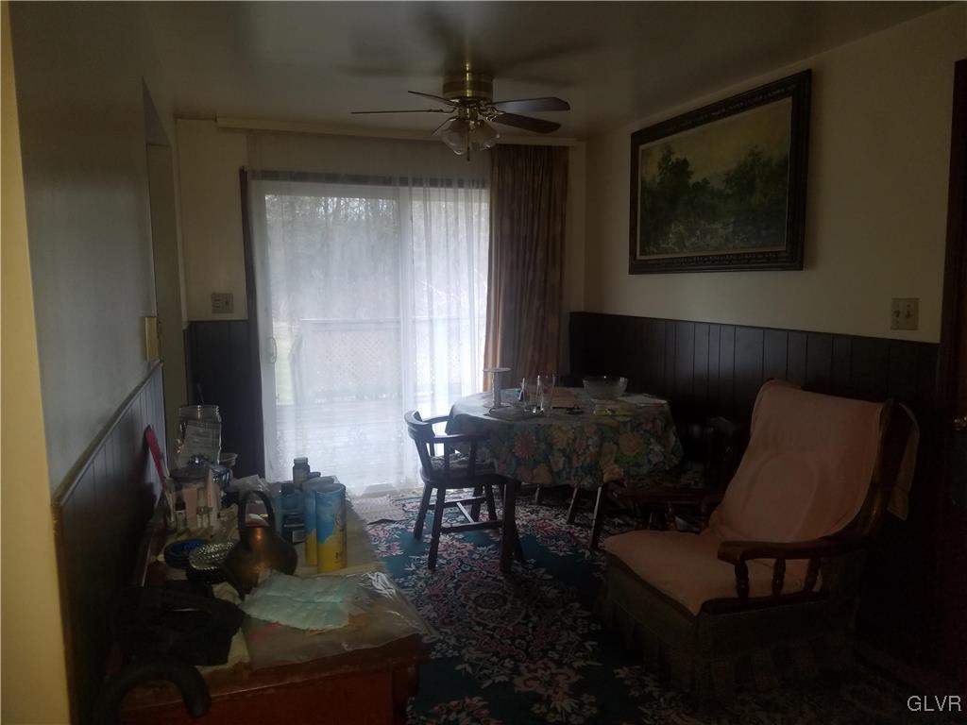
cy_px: 362
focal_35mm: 26
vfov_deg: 53.1
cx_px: 484
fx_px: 726
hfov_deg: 67.3
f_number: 1.7
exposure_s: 1/40
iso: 80
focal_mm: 4.2
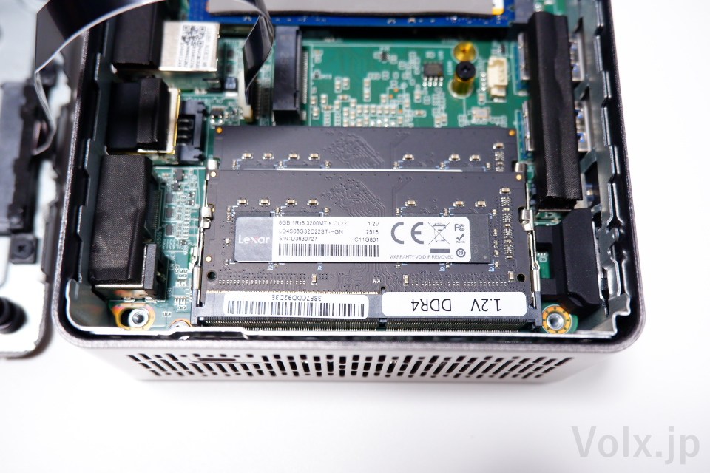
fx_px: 749
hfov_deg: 50.7
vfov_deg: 35.1
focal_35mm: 38
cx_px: 355
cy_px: 236
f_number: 4.4
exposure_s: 1/52
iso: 1000
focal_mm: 25.6
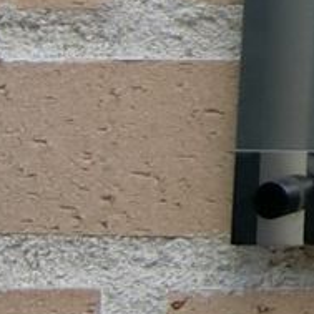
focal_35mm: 142
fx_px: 1457
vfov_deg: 11.6
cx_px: 1097
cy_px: -208
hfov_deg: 8.7
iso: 80
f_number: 2.7
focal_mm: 4.06
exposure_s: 1/500
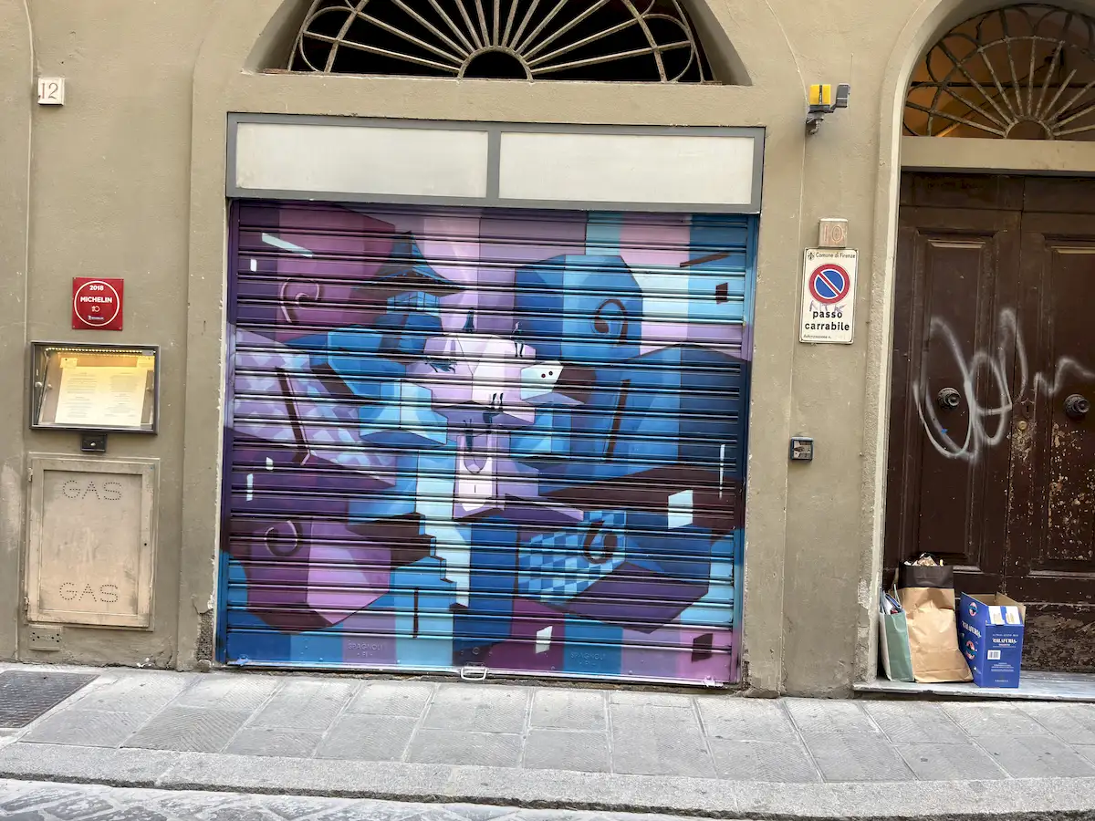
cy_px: 410
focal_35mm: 30
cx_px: 548
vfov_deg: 46.8
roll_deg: -1.9
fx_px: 949
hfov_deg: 60.0
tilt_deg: -2.1
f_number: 1.78
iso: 100
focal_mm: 6.76
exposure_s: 1/60
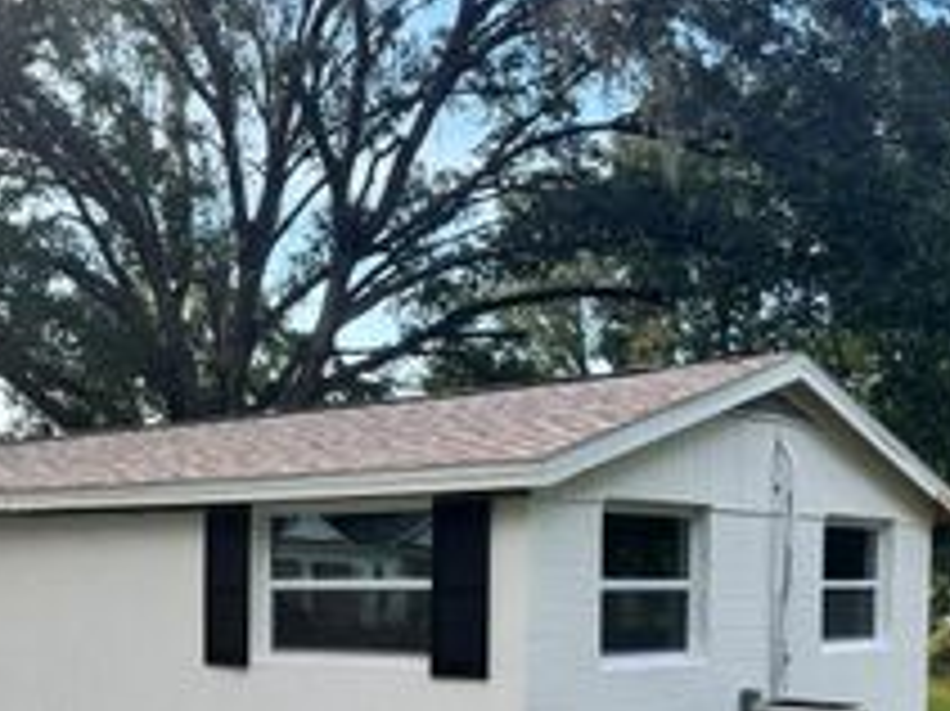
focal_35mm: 57
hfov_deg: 32.8
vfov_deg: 24.7
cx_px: 189
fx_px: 1563
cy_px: 673
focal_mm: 6.76
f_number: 1.78
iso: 80
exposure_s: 1/593
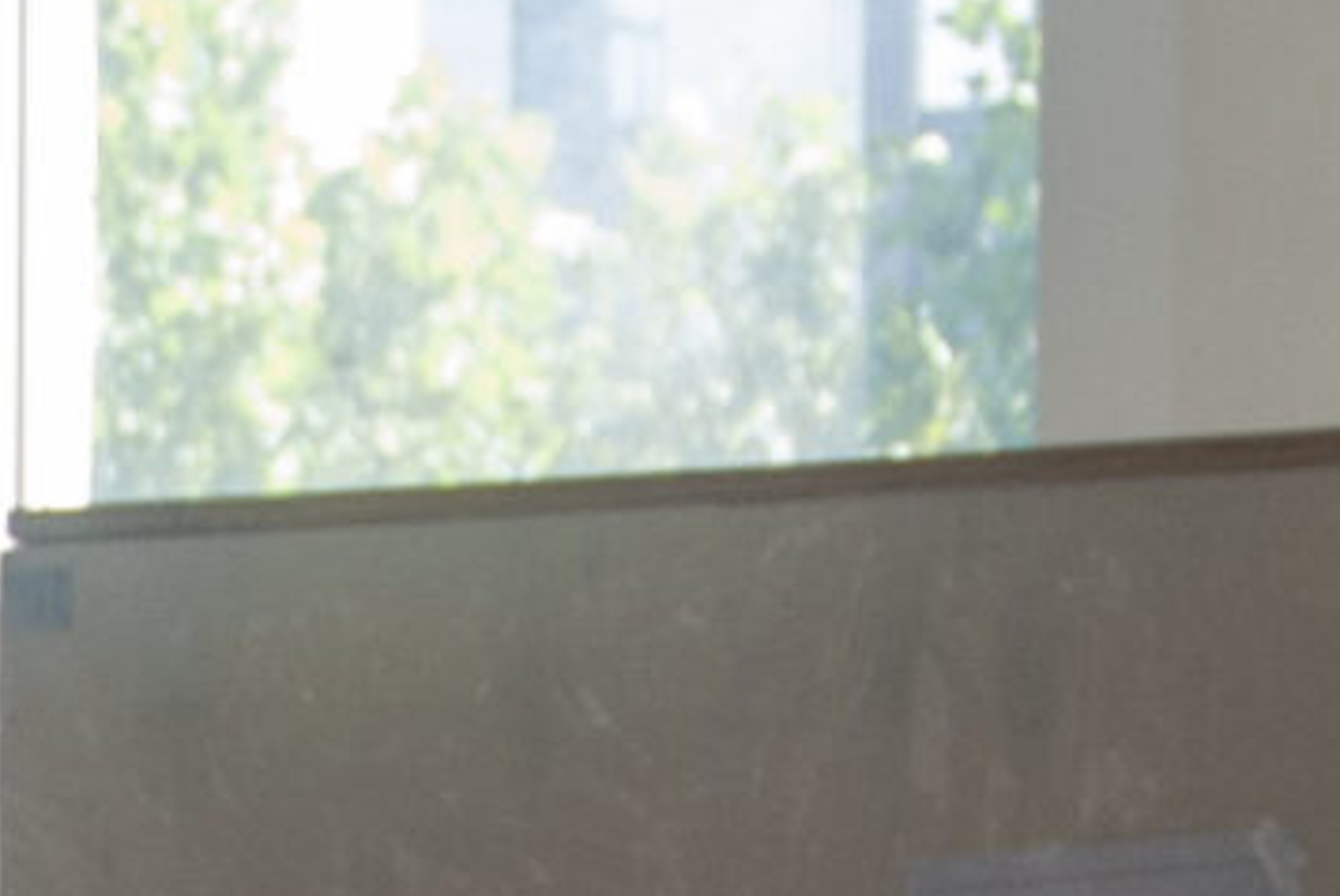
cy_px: 2248
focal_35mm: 432
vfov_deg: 3.1
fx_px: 16093
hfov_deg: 4.7
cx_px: -1276
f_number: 5.6
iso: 200
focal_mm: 40
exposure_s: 1/125
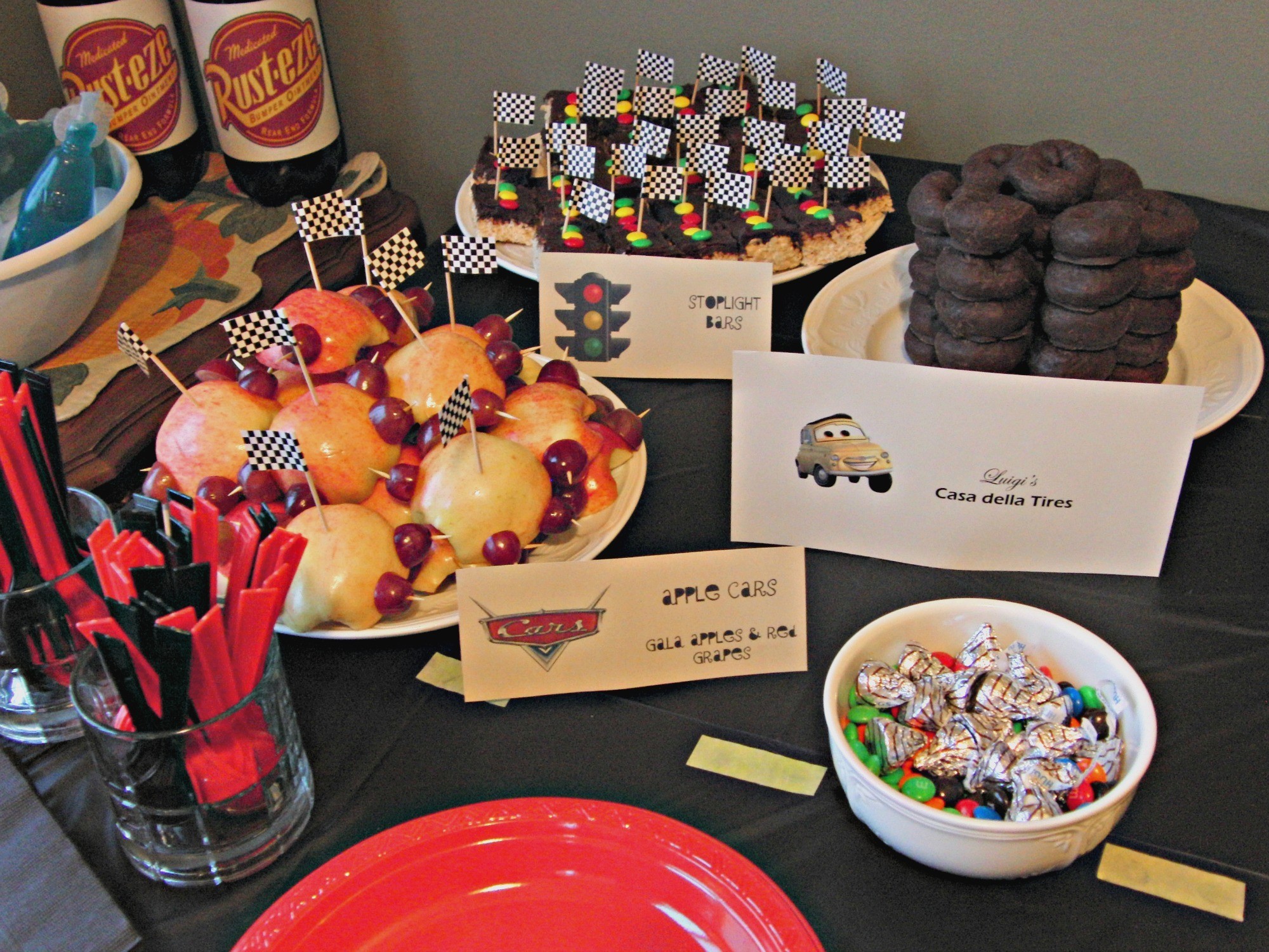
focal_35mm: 41
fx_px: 1503
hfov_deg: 45.8
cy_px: 476
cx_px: 634
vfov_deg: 35.1
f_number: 3.1
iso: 400
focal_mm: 7.2
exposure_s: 1/15
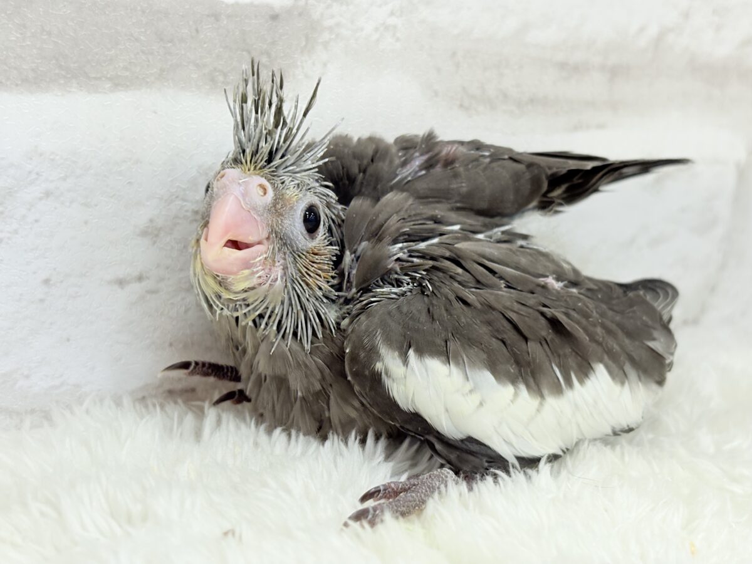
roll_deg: -5.0
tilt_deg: -10.0
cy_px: 282
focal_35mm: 52
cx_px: 376
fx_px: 1130
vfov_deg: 28.0
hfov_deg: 36.8
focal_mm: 5.96
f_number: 1.6
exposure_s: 1/100
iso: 125
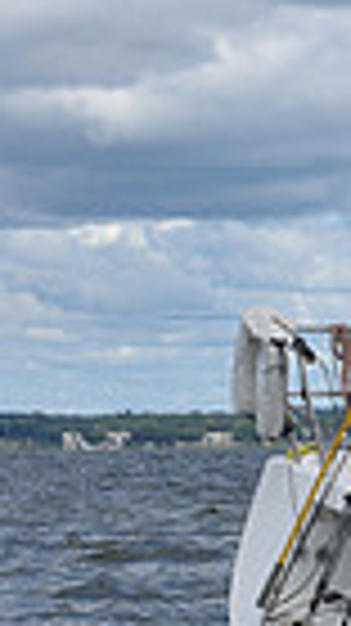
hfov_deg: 3.8
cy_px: 354
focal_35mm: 307
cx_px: 1296
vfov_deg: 7.0
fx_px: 5089
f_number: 9
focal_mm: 70
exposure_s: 1/800
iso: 250
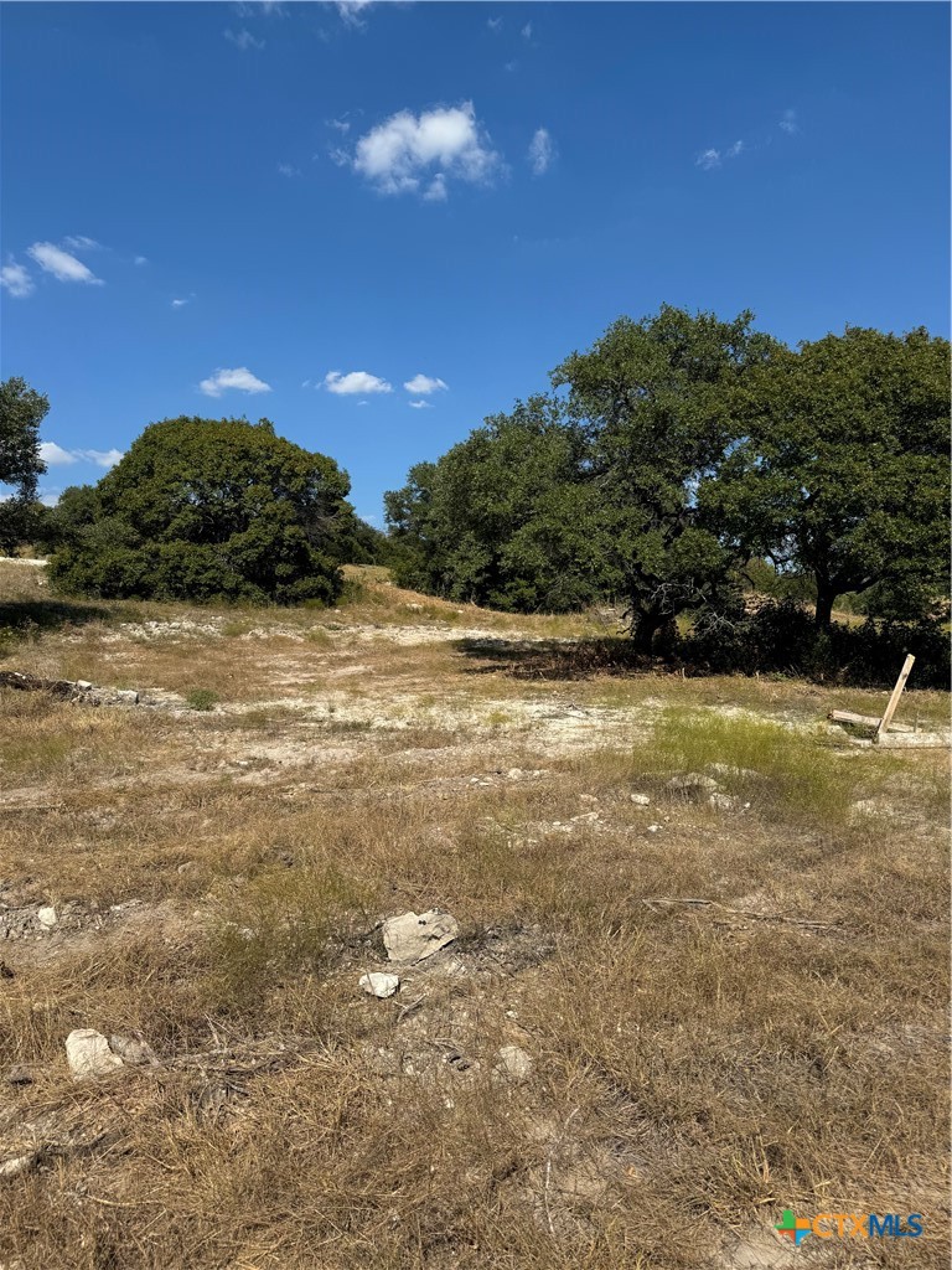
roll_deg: +2.2
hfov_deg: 56.8
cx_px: 476
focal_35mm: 24
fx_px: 880
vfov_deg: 71.6
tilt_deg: -0.5
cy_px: 635
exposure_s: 1/5348
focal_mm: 6.76
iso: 80
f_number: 1.78
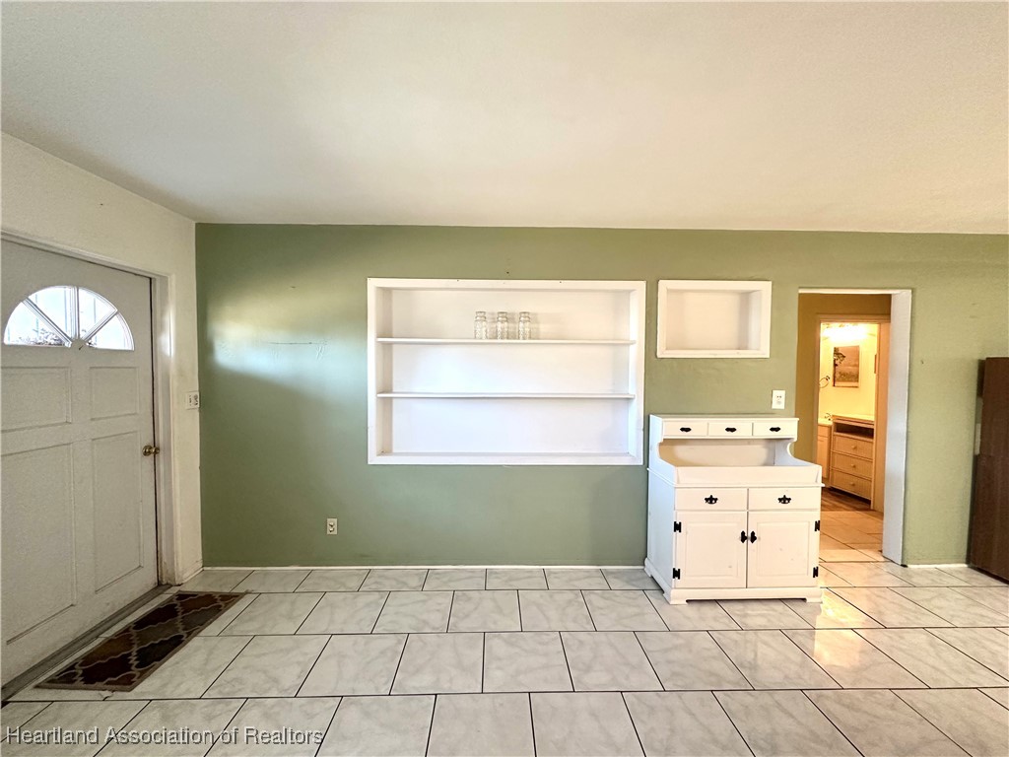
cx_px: 504
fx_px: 408
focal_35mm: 14
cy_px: 378
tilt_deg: -2.1
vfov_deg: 85.7
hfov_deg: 102.1
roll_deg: +0.0
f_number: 2.2
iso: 320
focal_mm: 2.22
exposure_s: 1/60
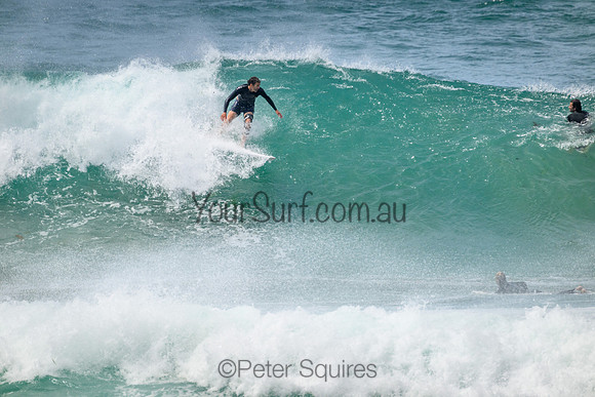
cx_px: 298
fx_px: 13225
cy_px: 198
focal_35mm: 800
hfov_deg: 2.6
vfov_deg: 1.7
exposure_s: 1/2000
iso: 800
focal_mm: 800
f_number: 11
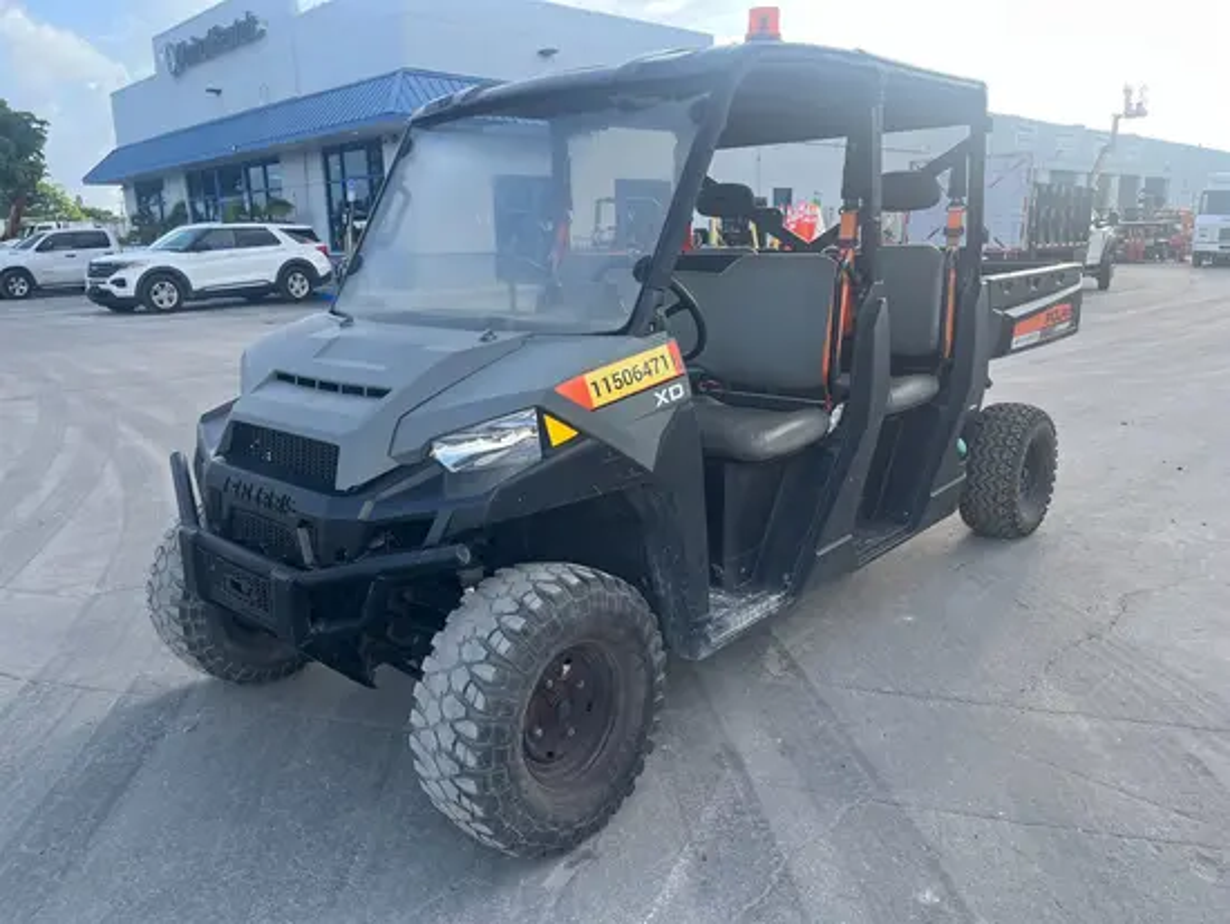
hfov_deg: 67.3
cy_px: 462
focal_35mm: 26
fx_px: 924
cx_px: 615
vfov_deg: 53.1
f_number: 1.6
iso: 50
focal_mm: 5.1
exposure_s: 1/864
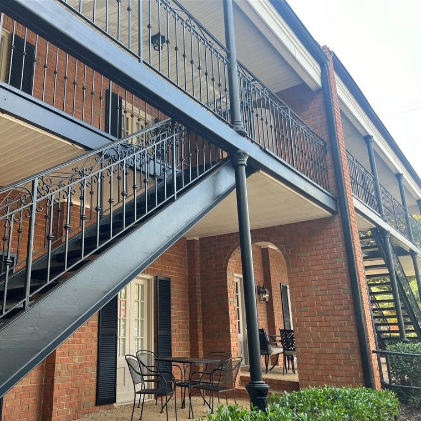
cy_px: 212
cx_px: 153
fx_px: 427
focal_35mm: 31
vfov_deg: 52.5
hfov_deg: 51.9
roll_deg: +1.0
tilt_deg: +17.0
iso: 40
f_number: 1.6
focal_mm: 5.1
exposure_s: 1/164
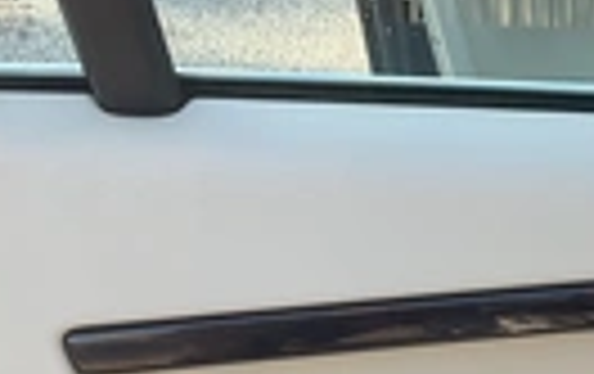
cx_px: 585
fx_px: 1508
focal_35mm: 93
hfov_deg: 21.5
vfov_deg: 13.4
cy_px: 550
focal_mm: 3
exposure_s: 1/122
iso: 20
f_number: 1.8
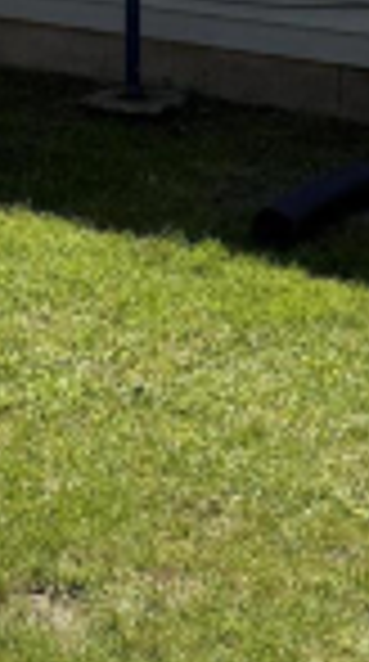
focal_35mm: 119
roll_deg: +0.2
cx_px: -288
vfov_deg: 17.4
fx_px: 2083
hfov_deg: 9.6
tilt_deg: -7.2
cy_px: -70
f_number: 1.78
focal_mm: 6.76
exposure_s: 1/3279
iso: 80
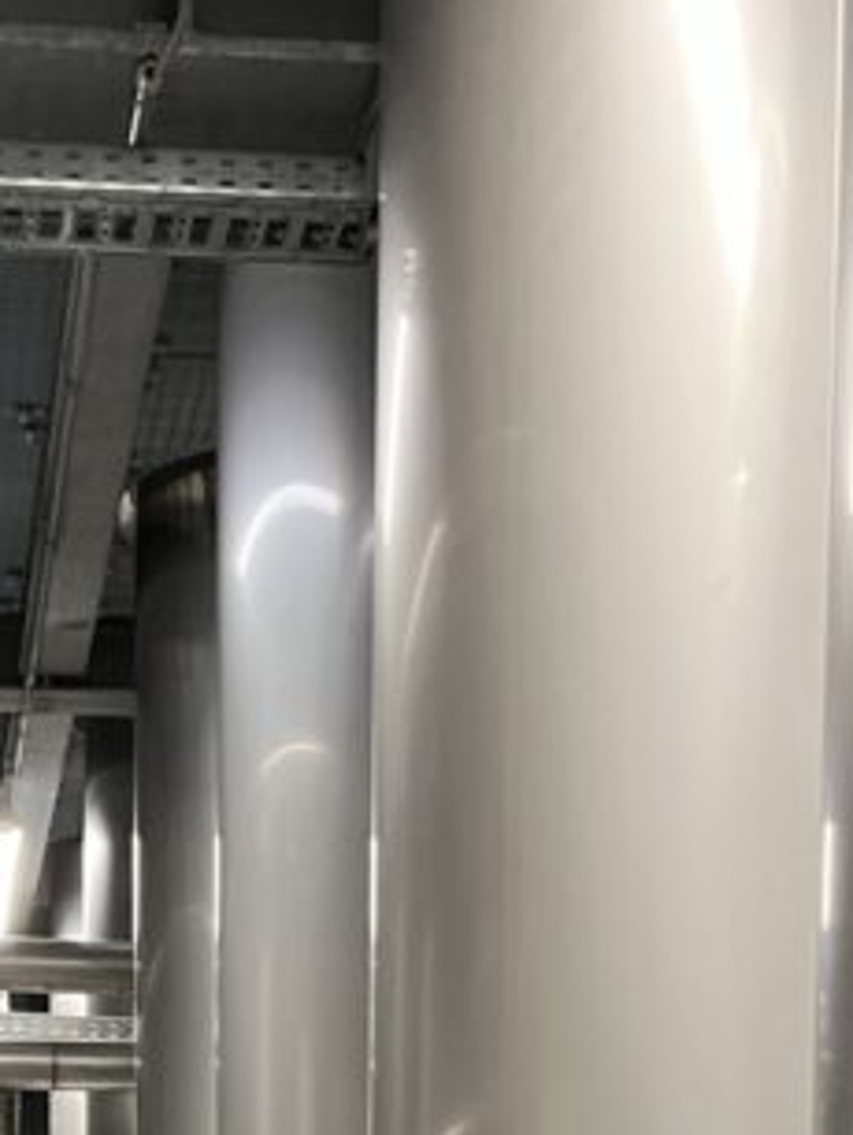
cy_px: 1881
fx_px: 2854
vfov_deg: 18.7
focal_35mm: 87
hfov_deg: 16.8
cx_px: 137
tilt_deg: -7.3
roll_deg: -1.3
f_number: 1.6
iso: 200
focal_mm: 5.1
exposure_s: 1/50
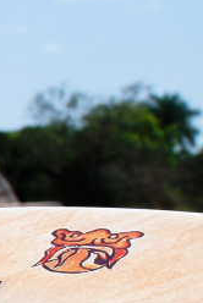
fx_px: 1282
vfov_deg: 13.4
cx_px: -448
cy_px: 260
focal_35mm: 152
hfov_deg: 7.7
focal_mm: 18
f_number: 13
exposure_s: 1/320
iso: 200
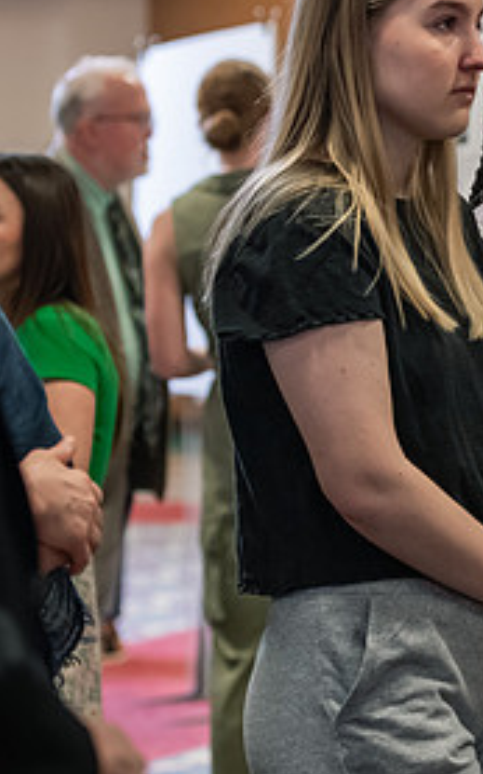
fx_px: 3688
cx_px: 628
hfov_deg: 7.4
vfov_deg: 12.0
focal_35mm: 175
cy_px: 272
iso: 2500
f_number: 3.2
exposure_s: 1/200
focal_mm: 82
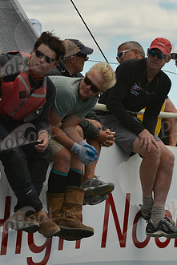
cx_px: 118
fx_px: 2578
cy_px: 171
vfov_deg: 5.9
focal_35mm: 350
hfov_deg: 3.9
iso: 200
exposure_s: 1/800
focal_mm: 200
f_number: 6.3
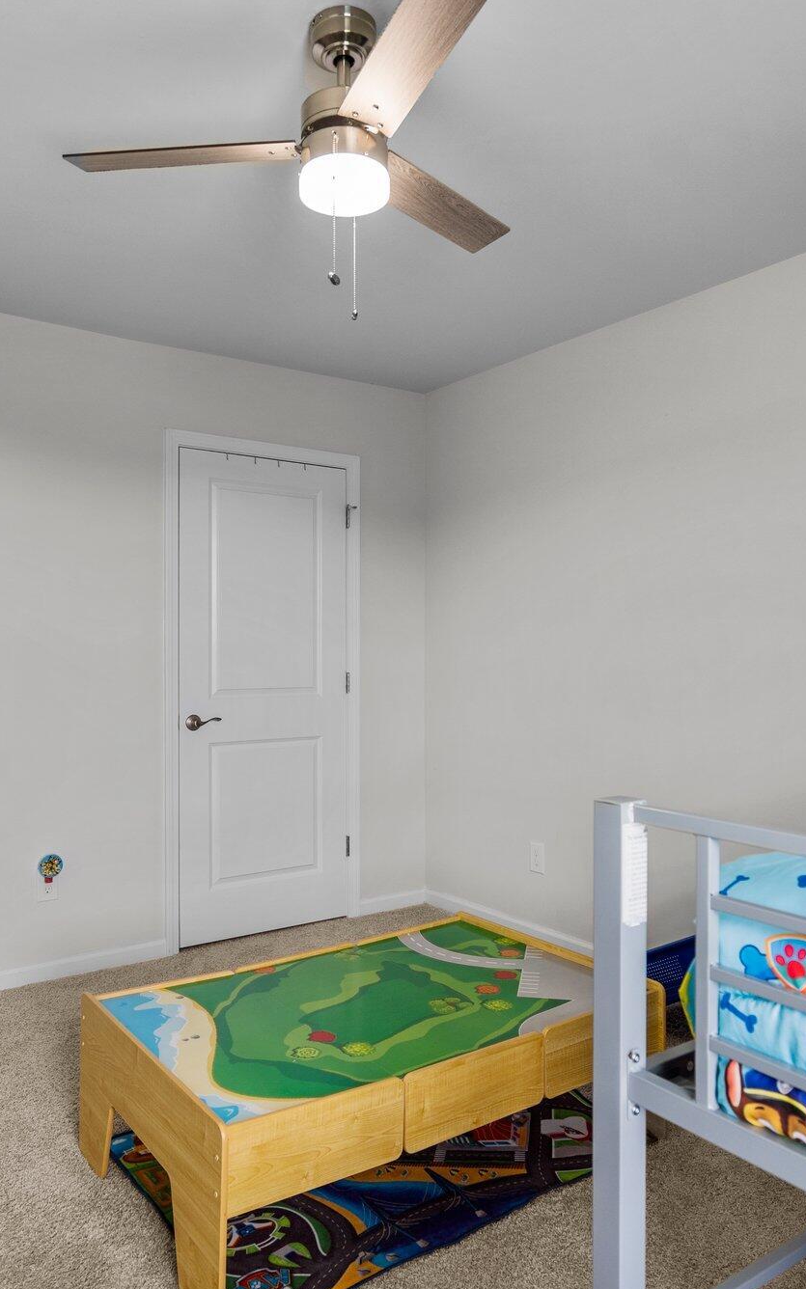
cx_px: 362
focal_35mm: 25
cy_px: 657
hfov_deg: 49.2
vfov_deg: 72.5
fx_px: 879
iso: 200
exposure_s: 1/25
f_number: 4
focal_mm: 16
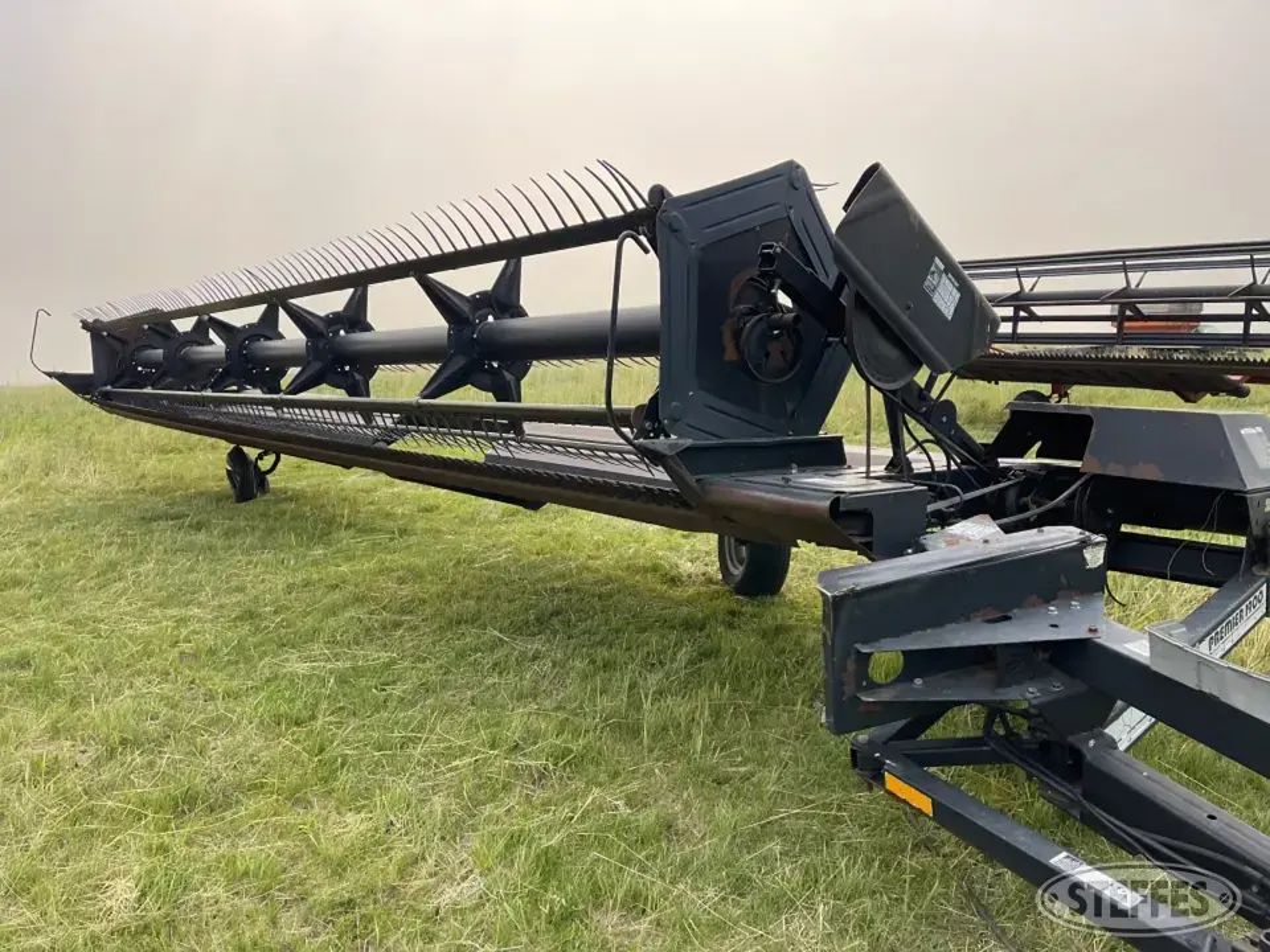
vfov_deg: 53.1
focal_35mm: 26
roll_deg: +3.2
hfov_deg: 67.3
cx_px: 635
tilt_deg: -1.7
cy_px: 476
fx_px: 954
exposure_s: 1/1420
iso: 32
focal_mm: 5.1
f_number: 1.6
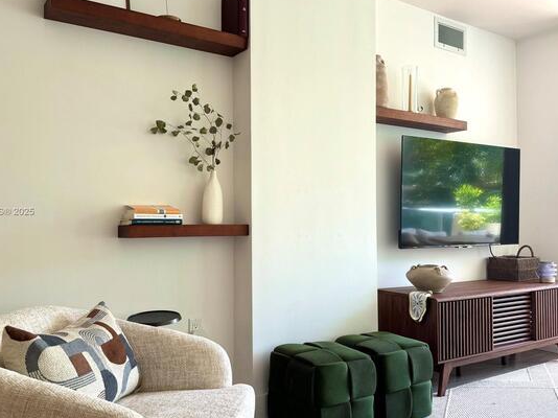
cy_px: 212
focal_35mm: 30
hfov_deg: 59.8
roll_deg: +0.4
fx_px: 483
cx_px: 243
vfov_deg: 46.8
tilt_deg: +0.3
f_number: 1.78
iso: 64
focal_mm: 6.76
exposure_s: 1/120
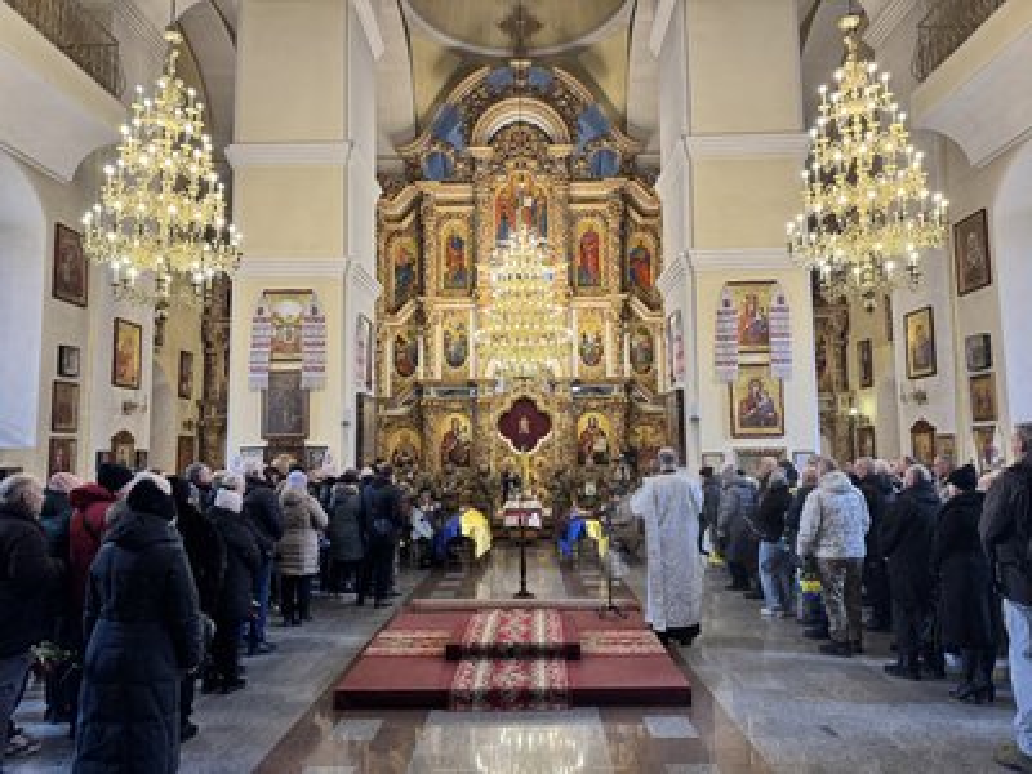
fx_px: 716
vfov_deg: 56.8
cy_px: 387
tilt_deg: +5.8
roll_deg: +0.5
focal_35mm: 24
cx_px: 516
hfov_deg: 71.6
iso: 250
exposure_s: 1/50
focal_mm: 6.76
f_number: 1.78
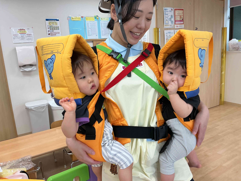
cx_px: 120
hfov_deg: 61.7
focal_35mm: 29
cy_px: 90
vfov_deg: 48.2
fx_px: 202
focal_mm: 3
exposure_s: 1/120
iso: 64
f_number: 1.8
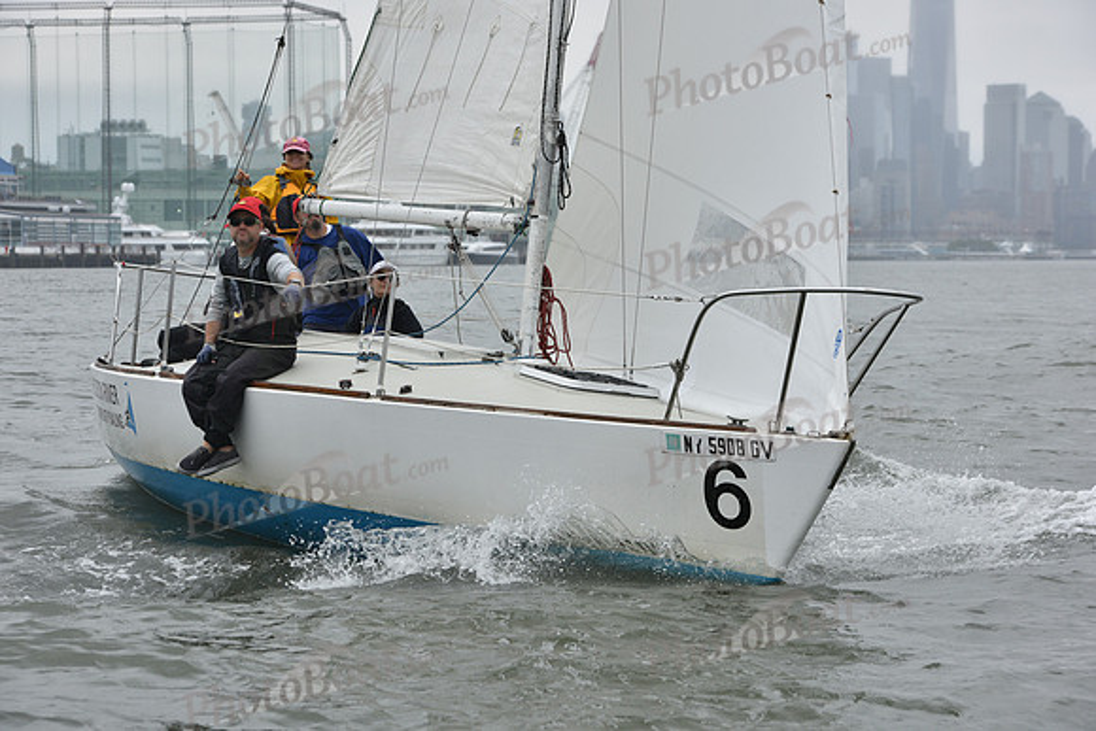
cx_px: 548
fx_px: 2984
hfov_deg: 20.8
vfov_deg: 14.0
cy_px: 366
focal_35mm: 98
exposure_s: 1/800
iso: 400
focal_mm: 98
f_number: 7.1
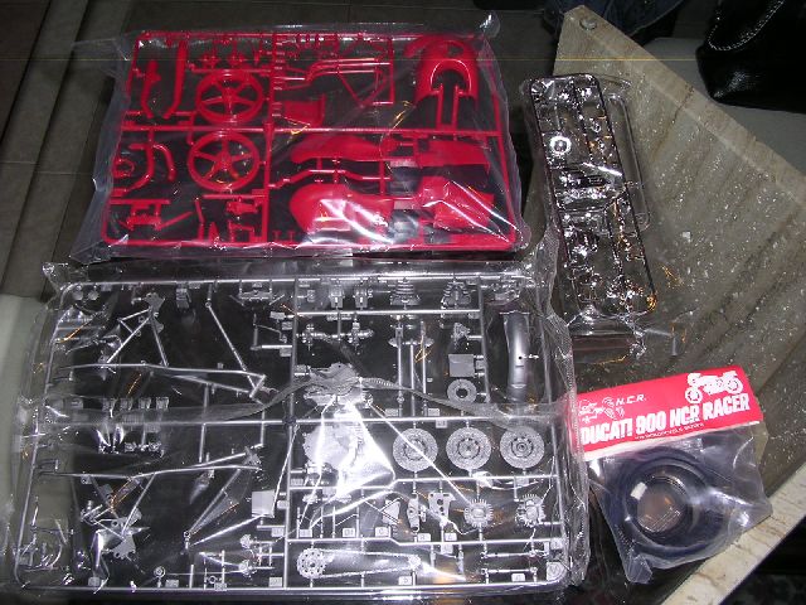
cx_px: 403
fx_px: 885
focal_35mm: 38
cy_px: 302
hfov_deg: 49.0
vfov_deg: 37.7
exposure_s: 1/60.1
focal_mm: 5.8
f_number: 2.8
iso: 100
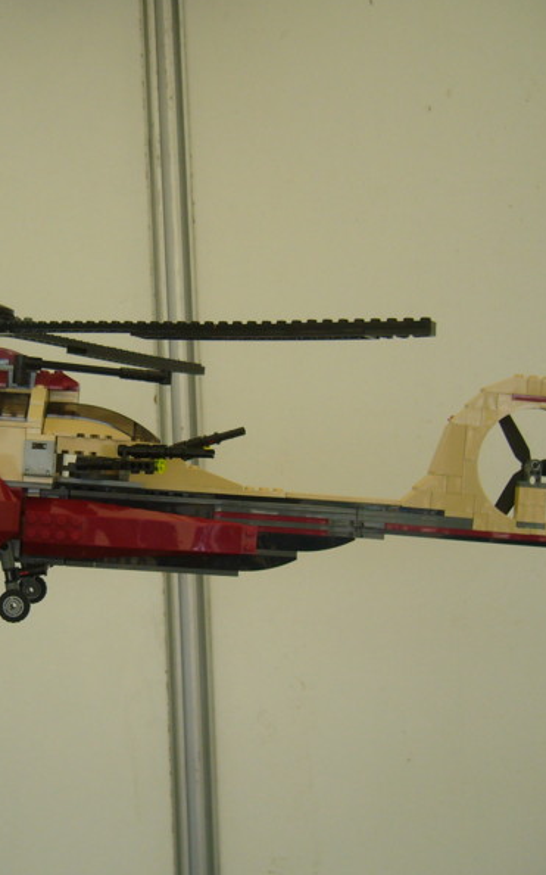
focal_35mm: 50
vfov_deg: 40.3
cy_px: 435
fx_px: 1191
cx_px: 59
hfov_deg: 25.1
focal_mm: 5.8
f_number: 2.8
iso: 100
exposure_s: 1/125
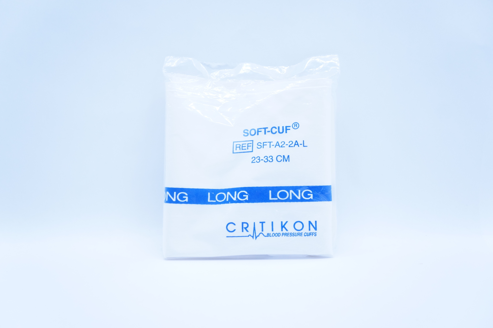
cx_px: 246
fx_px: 657
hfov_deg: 41.2
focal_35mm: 48
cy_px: 164
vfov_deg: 28.0
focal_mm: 32
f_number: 4
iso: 800
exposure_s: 1/250
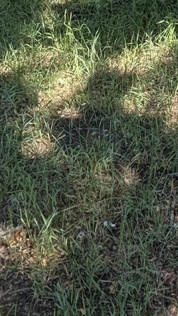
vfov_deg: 26.2
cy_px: -133
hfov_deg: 17.5
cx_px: 251
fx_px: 528
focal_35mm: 63
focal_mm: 2.02
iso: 50
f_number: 1.7
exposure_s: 1/609
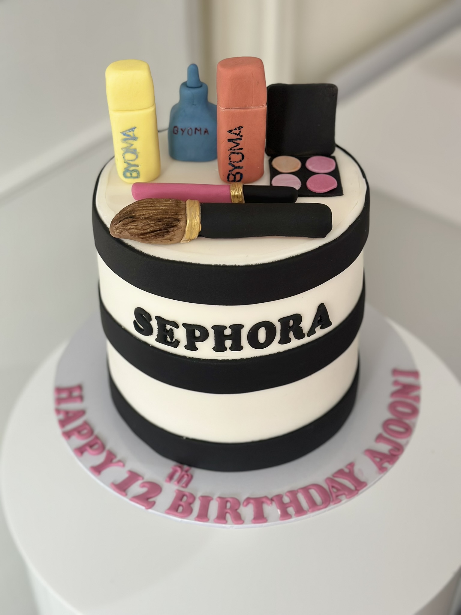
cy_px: 308
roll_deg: +0.9
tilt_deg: -41.1
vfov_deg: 39.7
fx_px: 852
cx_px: 230
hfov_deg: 30.3
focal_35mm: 48
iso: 125
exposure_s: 1/86
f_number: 1.78
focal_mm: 6.86
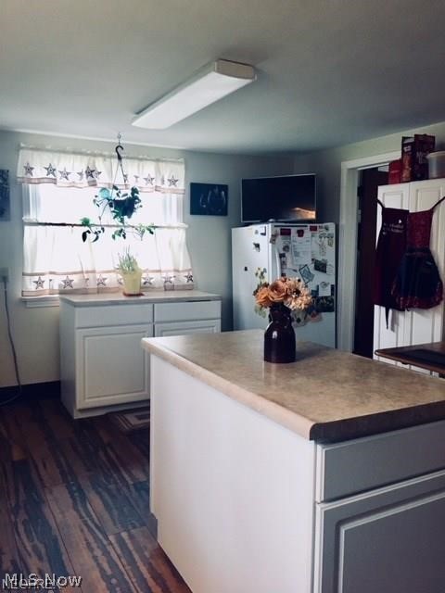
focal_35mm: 29
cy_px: 296
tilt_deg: -5.9
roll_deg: +0.1
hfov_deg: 48.2
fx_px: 497
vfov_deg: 61.7
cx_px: 222
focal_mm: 4.15
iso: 125
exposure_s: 1/30
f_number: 2.2
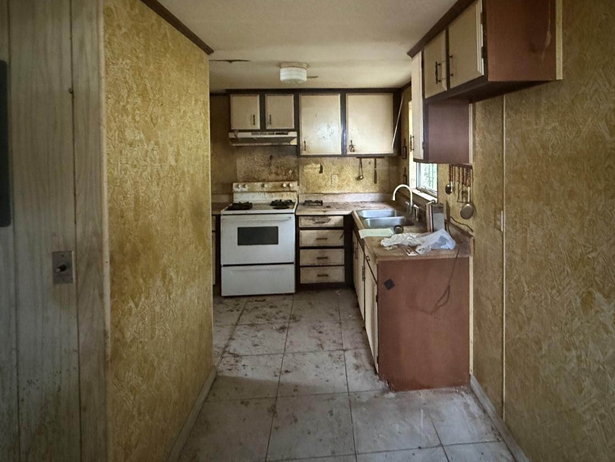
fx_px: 355
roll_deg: -0.1
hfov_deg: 81.2
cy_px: 150
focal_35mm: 20
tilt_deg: -0.9
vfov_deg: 64.1
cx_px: 352
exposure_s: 1/34
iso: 1600
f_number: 2.2
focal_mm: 2.22
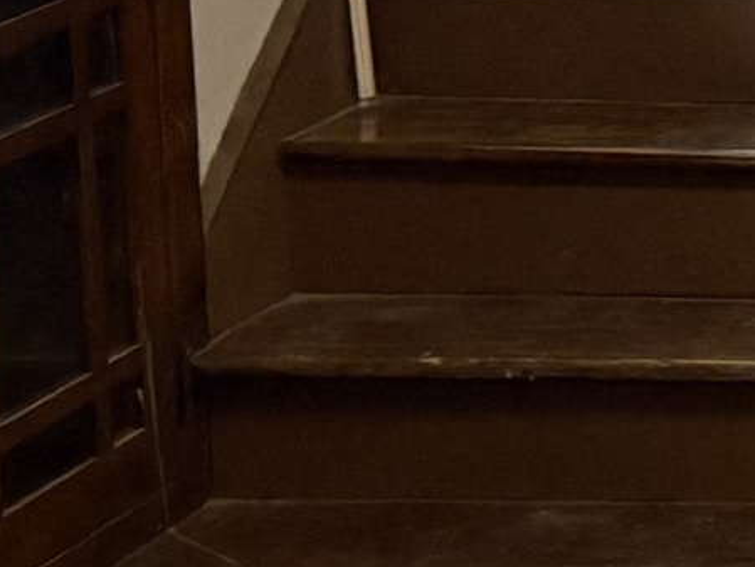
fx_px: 3883
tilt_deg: -9.2
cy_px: -305
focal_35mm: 178
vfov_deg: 8.2
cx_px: 2272
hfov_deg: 9.0
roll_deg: -0.1
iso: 250
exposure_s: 1/60
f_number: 1.6
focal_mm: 5.96
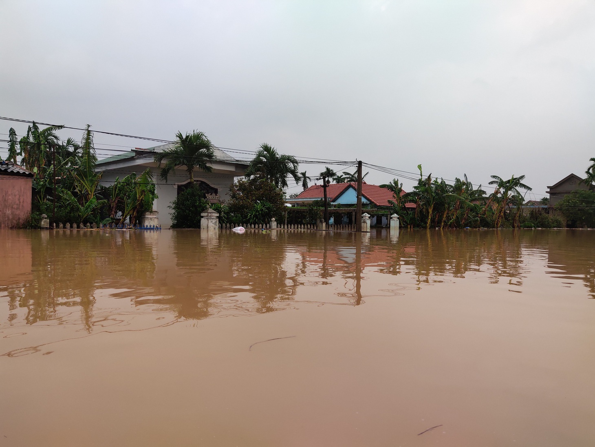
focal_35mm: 25
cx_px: 298
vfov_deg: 54.9
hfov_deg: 69.4
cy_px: 224
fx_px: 430
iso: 50
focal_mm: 4.71
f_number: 1.7
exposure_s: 1/1322
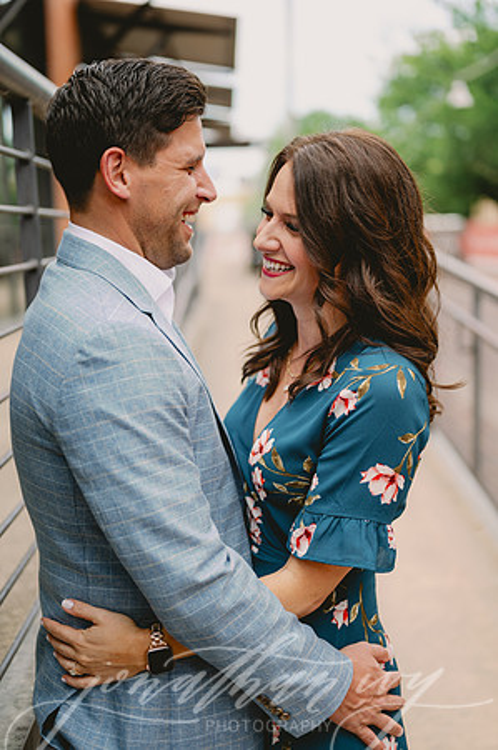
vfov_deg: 39.6
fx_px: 1040
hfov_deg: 26.9
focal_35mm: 50
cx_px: 249
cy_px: 375
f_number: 2
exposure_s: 1/640
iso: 100
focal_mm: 50
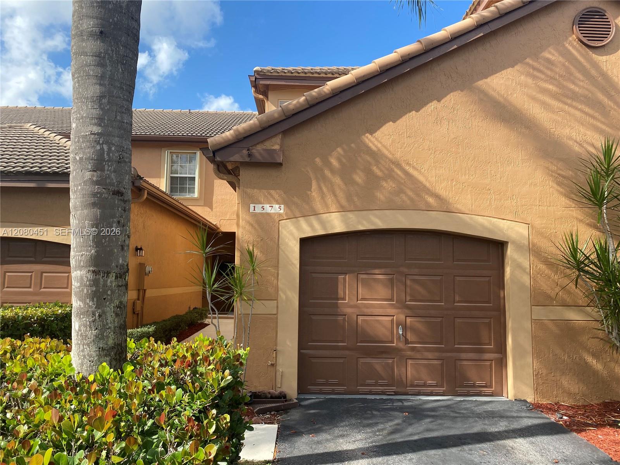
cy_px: 232
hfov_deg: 67.3
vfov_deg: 53.1
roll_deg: -1.1
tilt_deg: +6.8
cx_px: 310
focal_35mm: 26
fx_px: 466
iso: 32
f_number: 1.8
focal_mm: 4.25
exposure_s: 1/1300
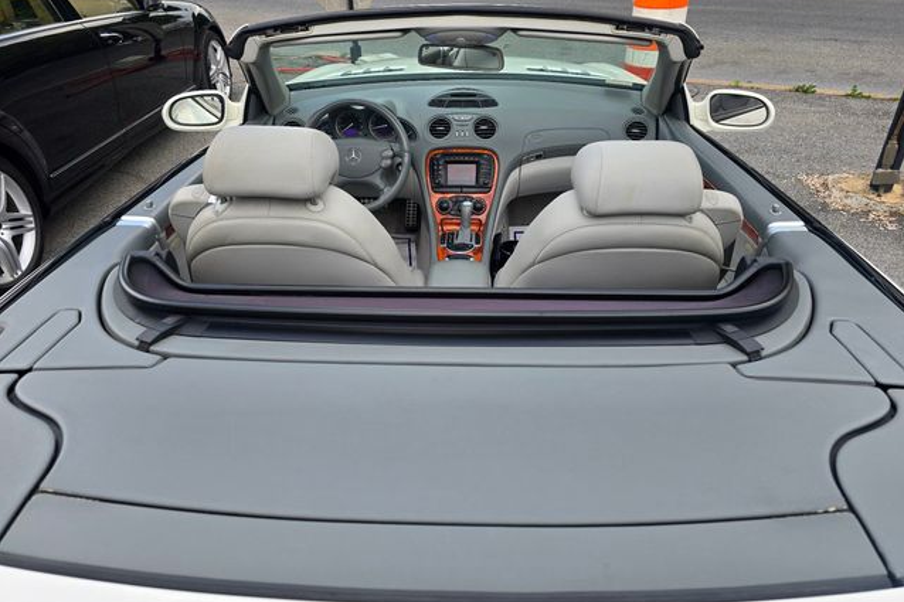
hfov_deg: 73.8
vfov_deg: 53.1
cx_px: 452
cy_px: 283
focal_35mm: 24
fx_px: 602
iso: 16
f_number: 1.7
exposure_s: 1/180
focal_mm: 6.3
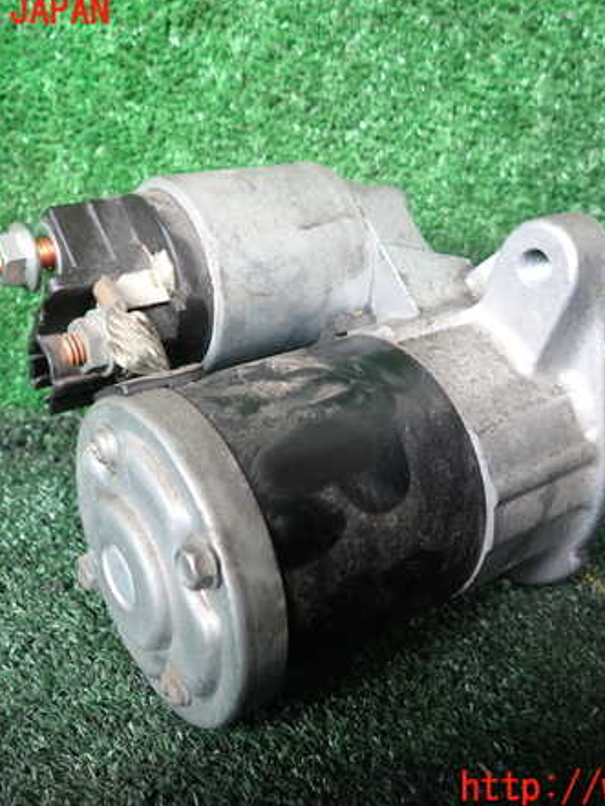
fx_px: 792
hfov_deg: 41.8
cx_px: 325
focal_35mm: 34
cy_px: 400
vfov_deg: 53.9
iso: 200
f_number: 2
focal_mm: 4.5
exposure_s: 1/50
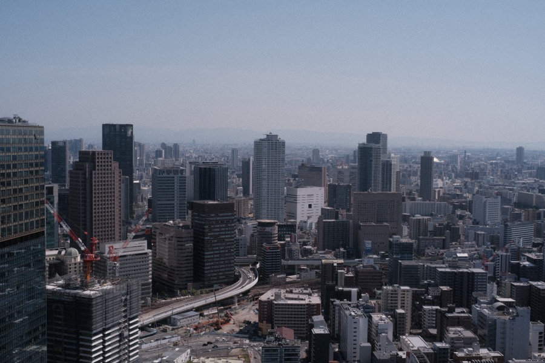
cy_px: 182
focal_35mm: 41
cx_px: 272
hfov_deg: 47.4
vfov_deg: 32.6
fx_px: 621
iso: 640
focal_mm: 27
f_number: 10
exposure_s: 1/1800
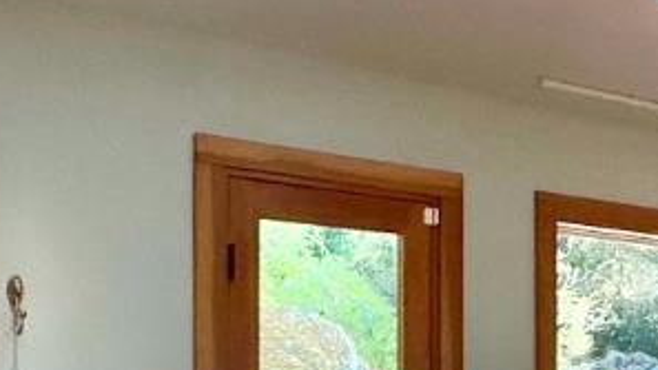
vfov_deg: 15.0
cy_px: 480
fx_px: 1343
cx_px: 385
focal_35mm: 77
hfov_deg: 27.5
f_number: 2.2
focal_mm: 2.22
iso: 40
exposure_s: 1/253
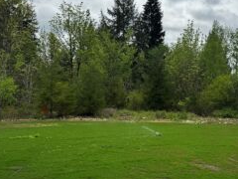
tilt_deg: +1.1
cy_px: 88
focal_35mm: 40
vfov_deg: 36.0
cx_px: 172
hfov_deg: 45.5
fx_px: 275
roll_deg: -0.2
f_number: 1.78
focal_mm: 6.76
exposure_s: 1/4049
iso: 80
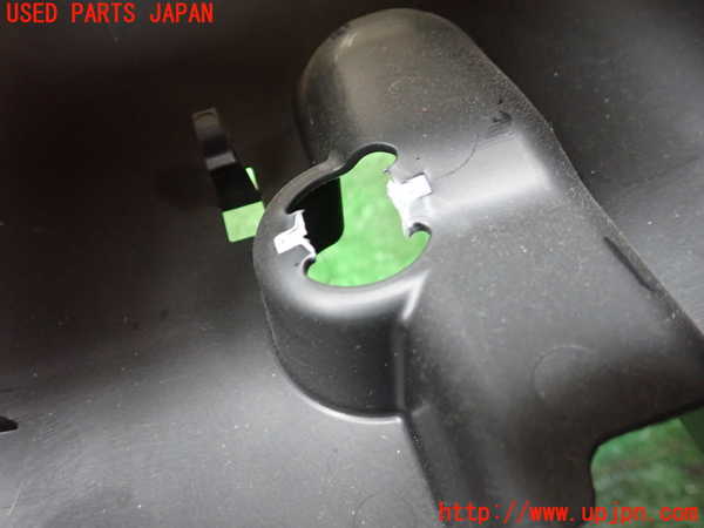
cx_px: 352
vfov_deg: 46.8
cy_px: 264
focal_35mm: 30
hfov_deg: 60.0
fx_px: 610
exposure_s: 1/30
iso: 800
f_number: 2.3
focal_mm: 5.4
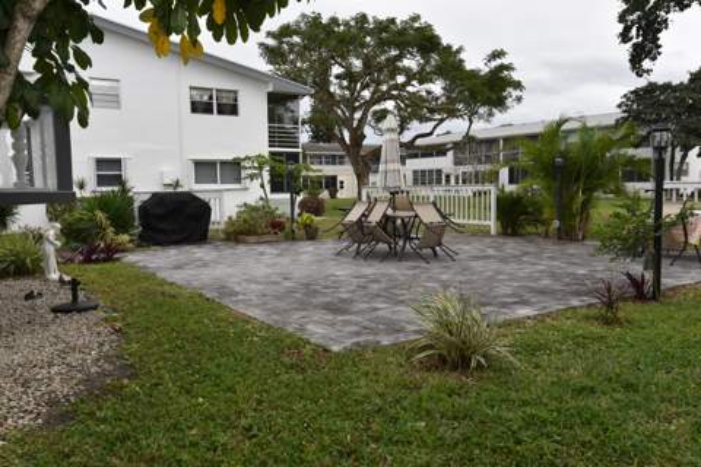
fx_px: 584
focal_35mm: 30
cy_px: 234
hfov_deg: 61.9
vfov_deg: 43.6
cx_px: 350
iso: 100
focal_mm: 30
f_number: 5.6
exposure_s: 1/125
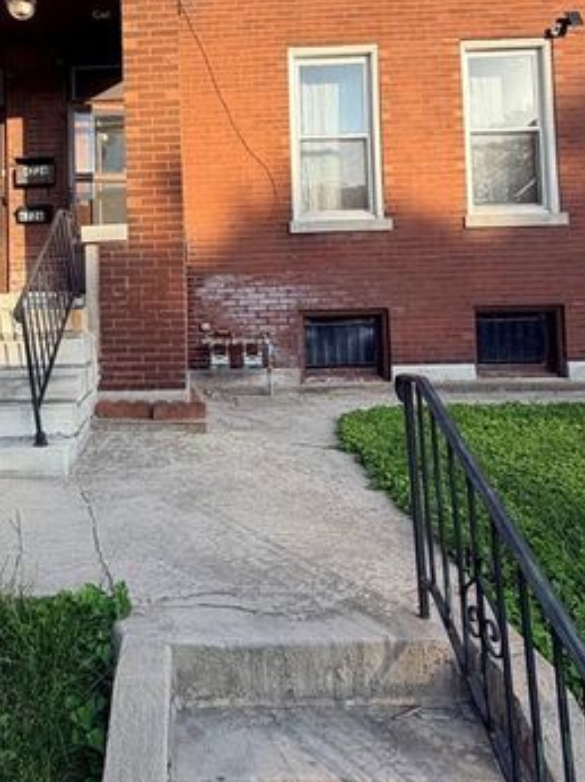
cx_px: 167
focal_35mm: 27
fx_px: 609
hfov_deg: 49.8
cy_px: 304
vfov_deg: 64.6
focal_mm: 2.22
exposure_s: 1/502
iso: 50
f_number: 2.2
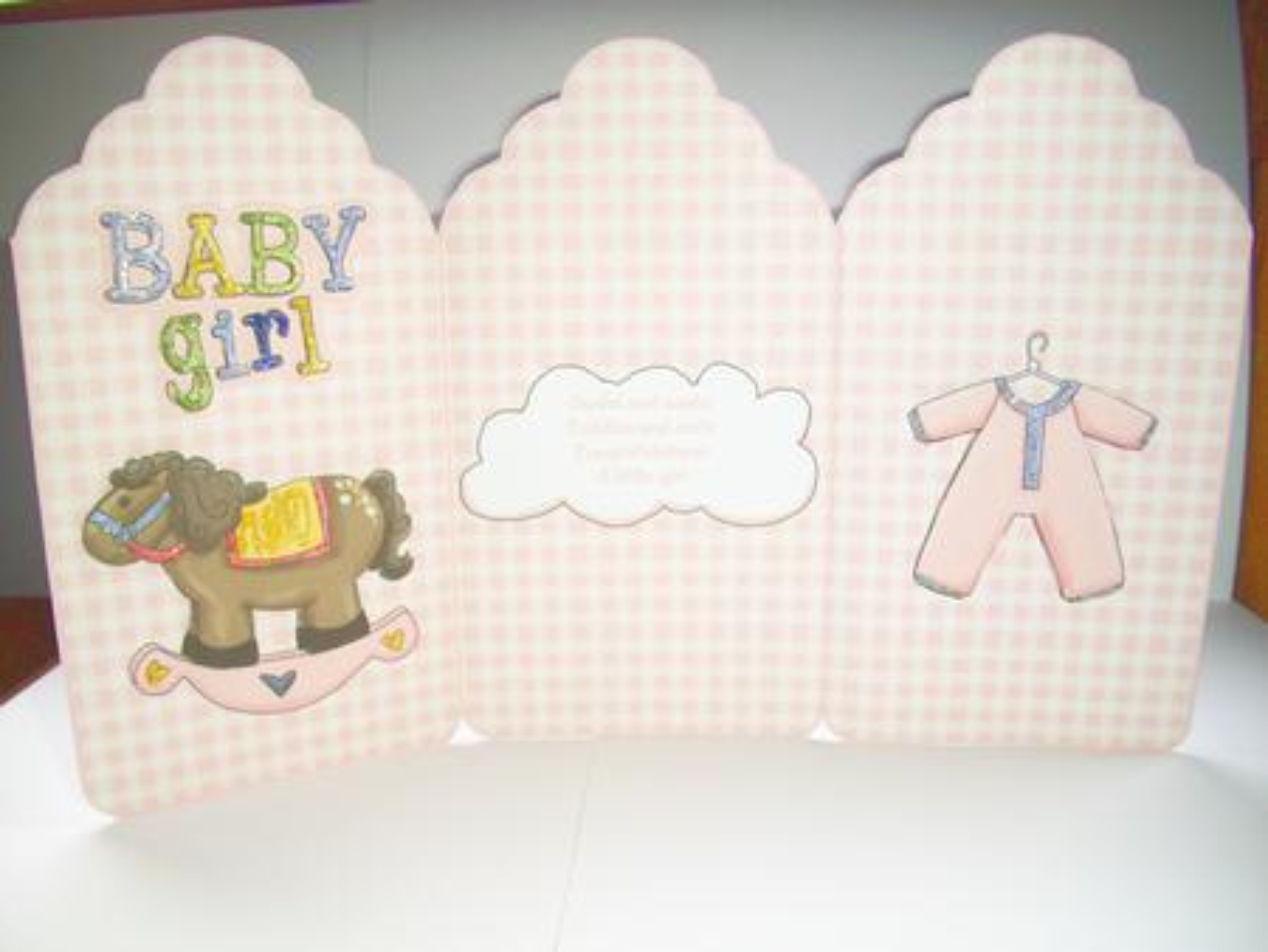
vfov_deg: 44.2
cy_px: 476
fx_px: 1173
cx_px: 634
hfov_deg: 56.8
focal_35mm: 32
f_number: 2.9
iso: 80
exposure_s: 1/40
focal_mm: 5.7
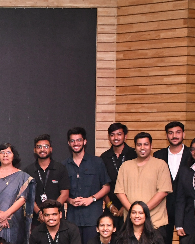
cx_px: -58
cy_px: 175
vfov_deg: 16.8
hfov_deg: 13.1
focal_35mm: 114
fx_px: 822
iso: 1600
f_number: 3.8
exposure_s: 1/200
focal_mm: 23
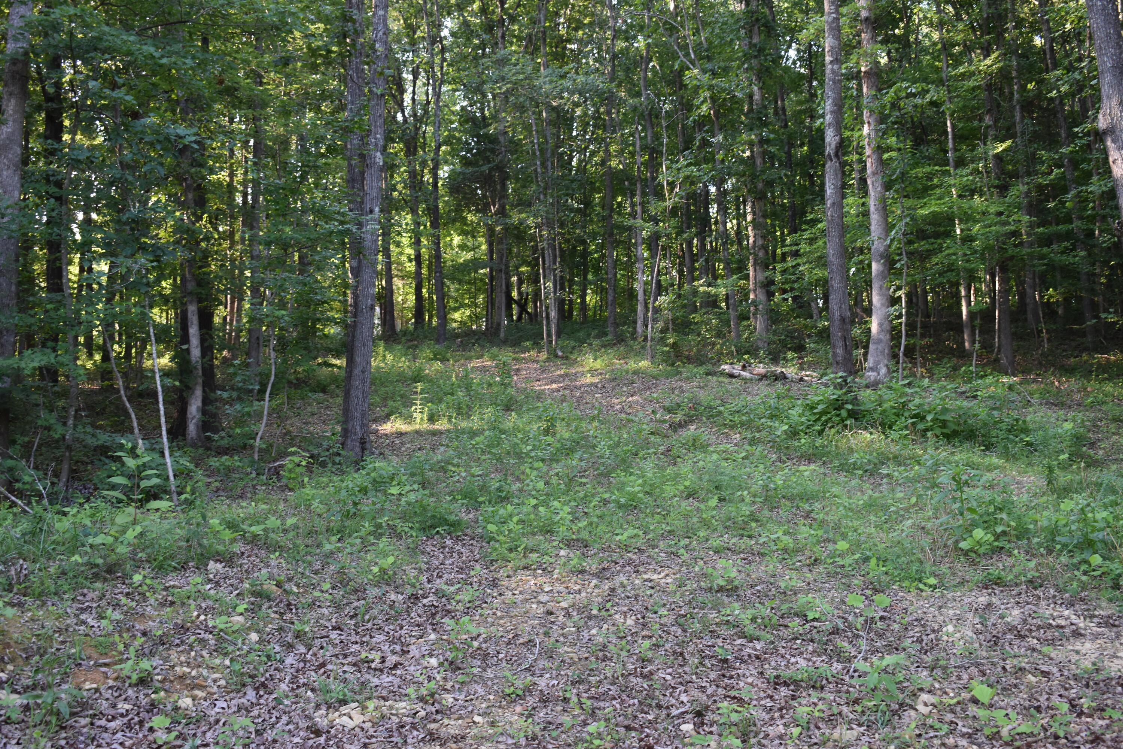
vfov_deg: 33.0
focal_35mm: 40
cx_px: 562
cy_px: 374
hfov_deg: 47.9
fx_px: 1263
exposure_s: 1/60
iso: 450
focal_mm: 27
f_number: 5.6
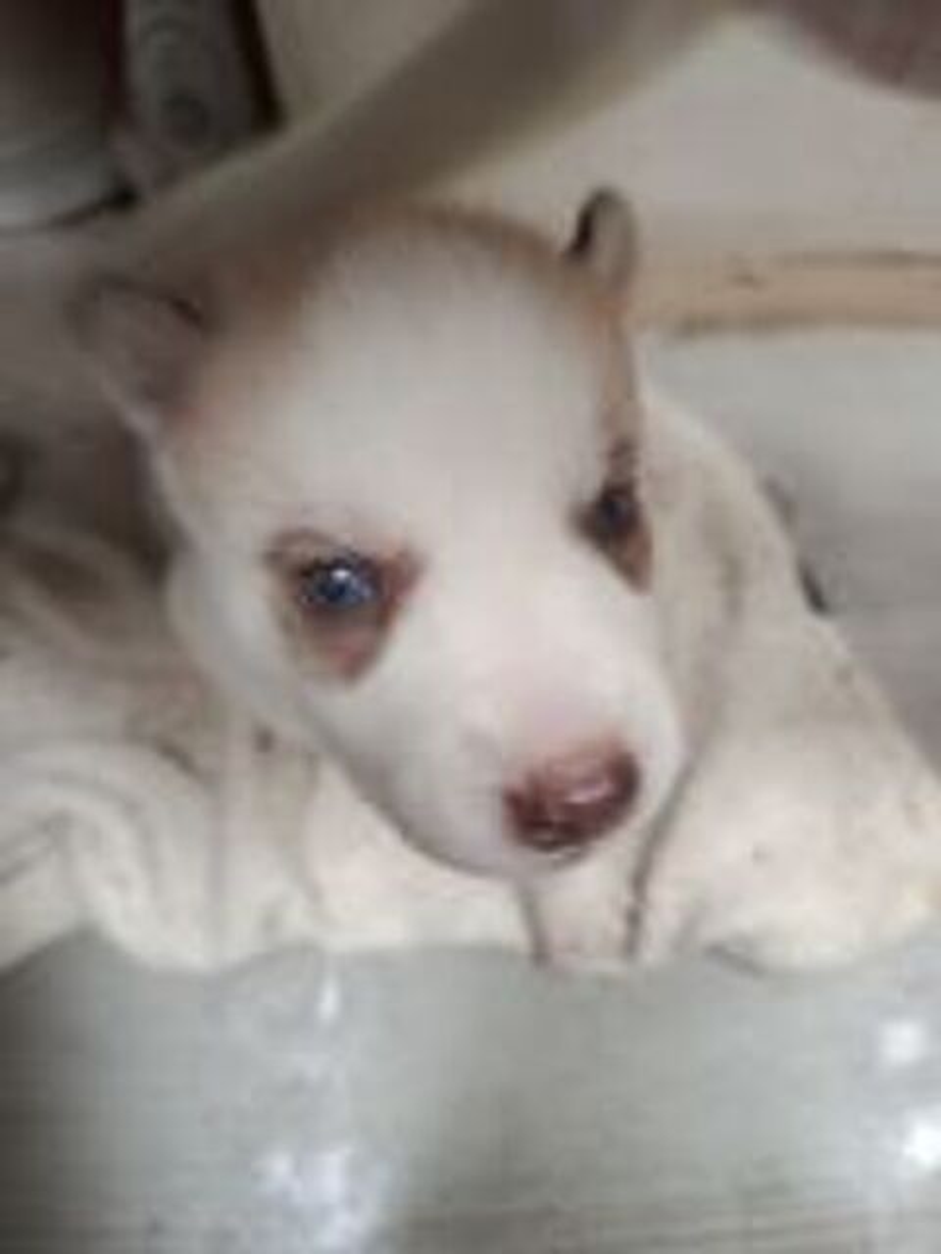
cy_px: 627
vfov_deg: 71.6
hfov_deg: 56.8
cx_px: 470
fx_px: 870
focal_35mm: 24
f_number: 1.7
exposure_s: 1/50
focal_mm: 5.24
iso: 664
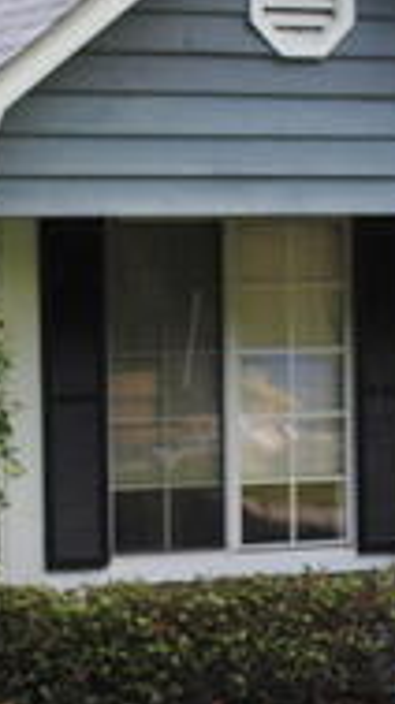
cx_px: 332
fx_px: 2986
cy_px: 430
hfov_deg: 7.6
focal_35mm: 160
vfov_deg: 13.4
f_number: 5.6
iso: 140
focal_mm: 24
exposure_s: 1/125
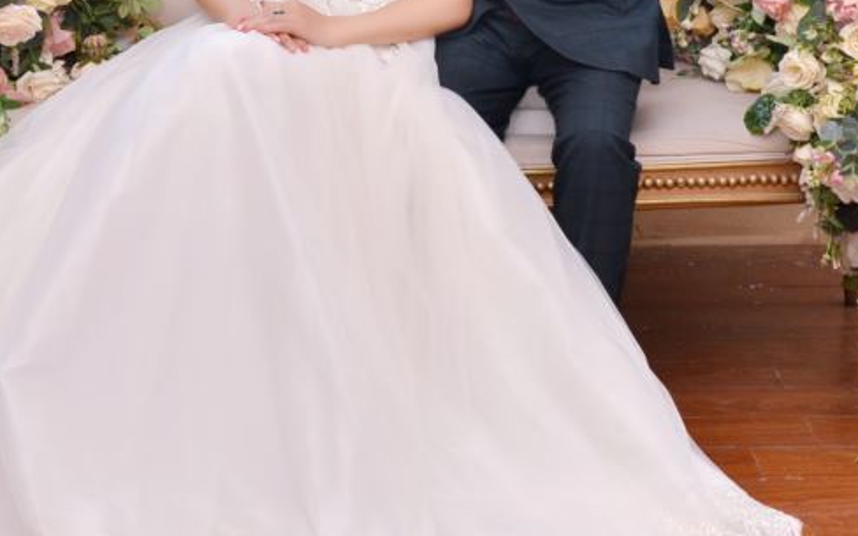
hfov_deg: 18.1
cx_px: 350
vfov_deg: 11.2
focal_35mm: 115
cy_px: -67
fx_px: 2689
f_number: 6.7
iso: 320
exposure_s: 1/125
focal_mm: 44
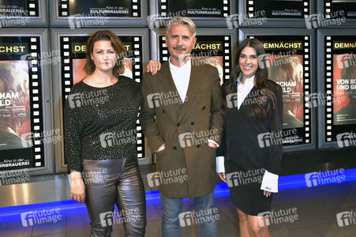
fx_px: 316
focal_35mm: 32
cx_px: 178
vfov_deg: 41.1
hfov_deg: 58.8
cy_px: 118
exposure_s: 1/160
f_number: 5.6
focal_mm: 32
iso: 1600
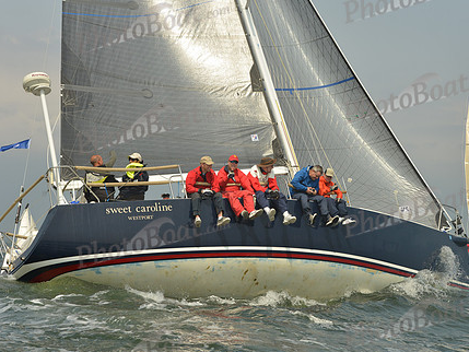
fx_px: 1233
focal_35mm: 91
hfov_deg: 21.5
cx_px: 288
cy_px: 168
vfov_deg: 16.2
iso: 320
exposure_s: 1/1250
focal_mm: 70
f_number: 9
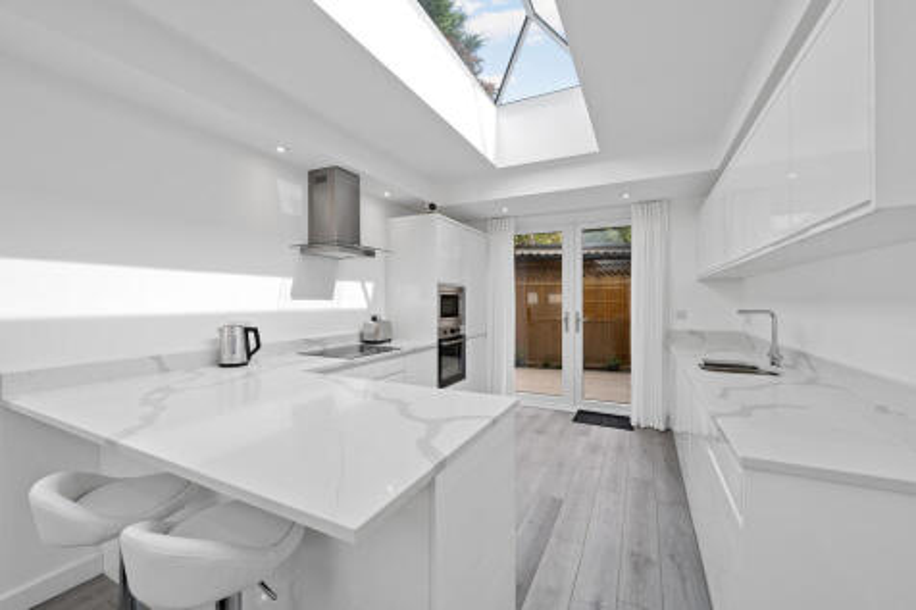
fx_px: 356
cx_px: 458
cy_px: 305
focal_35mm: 14
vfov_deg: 81.2
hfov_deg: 104.3
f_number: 16
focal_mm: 14
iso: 200
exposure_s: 1/20
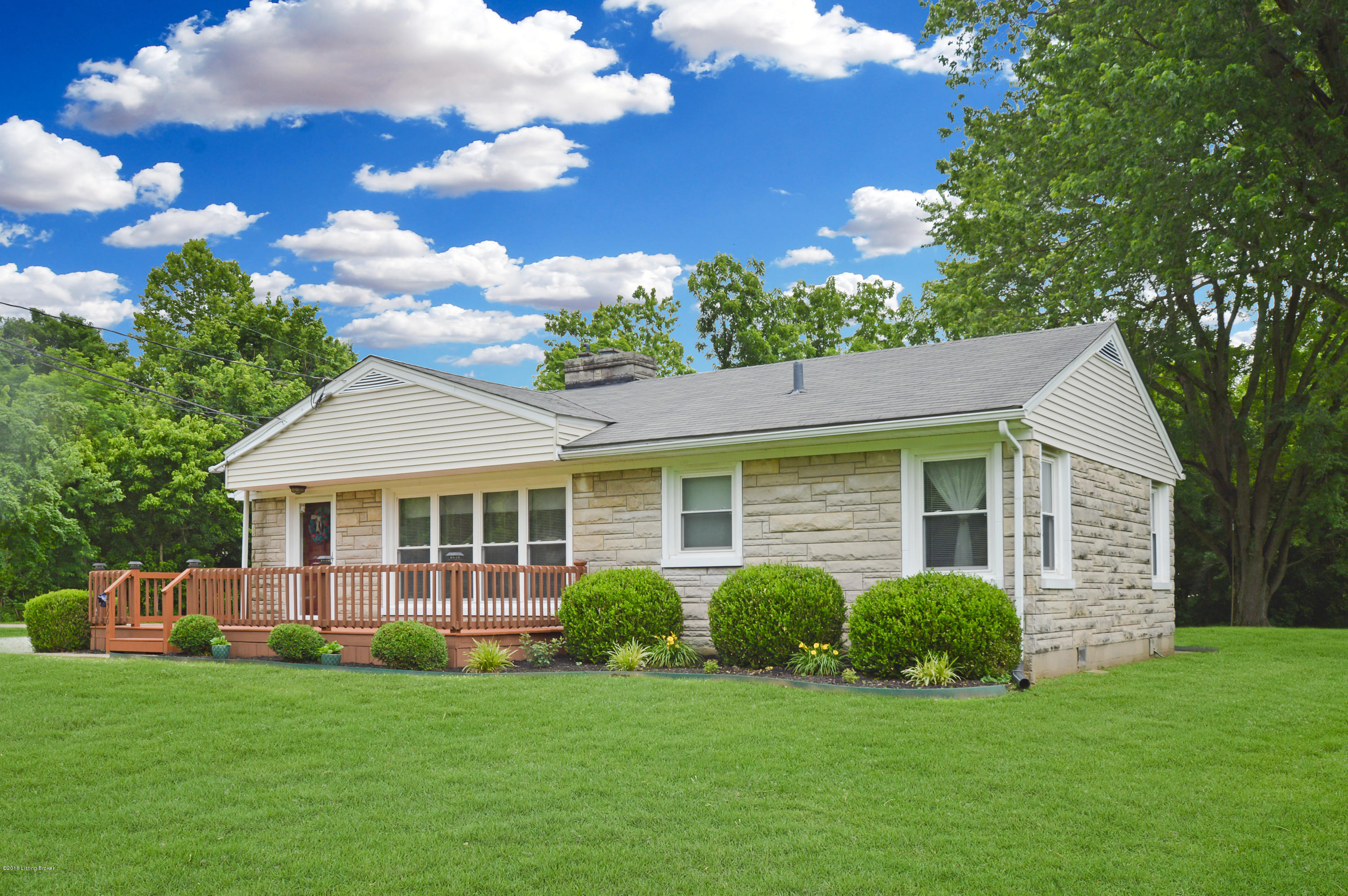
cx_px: 674
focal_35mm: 32
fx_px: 1178
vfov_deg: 41.6
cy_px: 448
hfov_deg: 59.5
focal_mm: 21
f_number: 7.1
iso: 100
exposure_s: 1/200
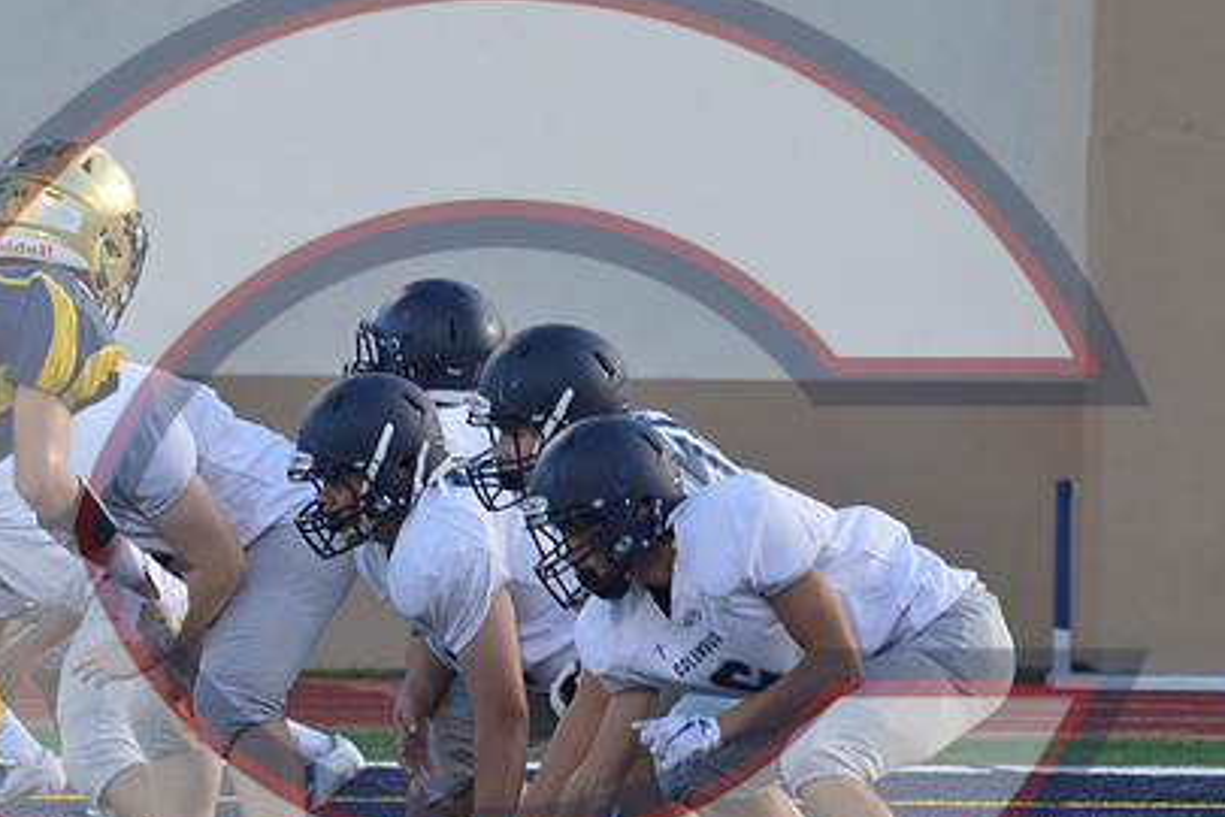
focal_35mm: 515
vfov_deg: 2.7
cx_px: 484
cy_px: 527
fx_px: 17523
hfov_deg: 4.0
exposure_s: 1/400
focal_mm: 240
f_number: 10
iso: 800
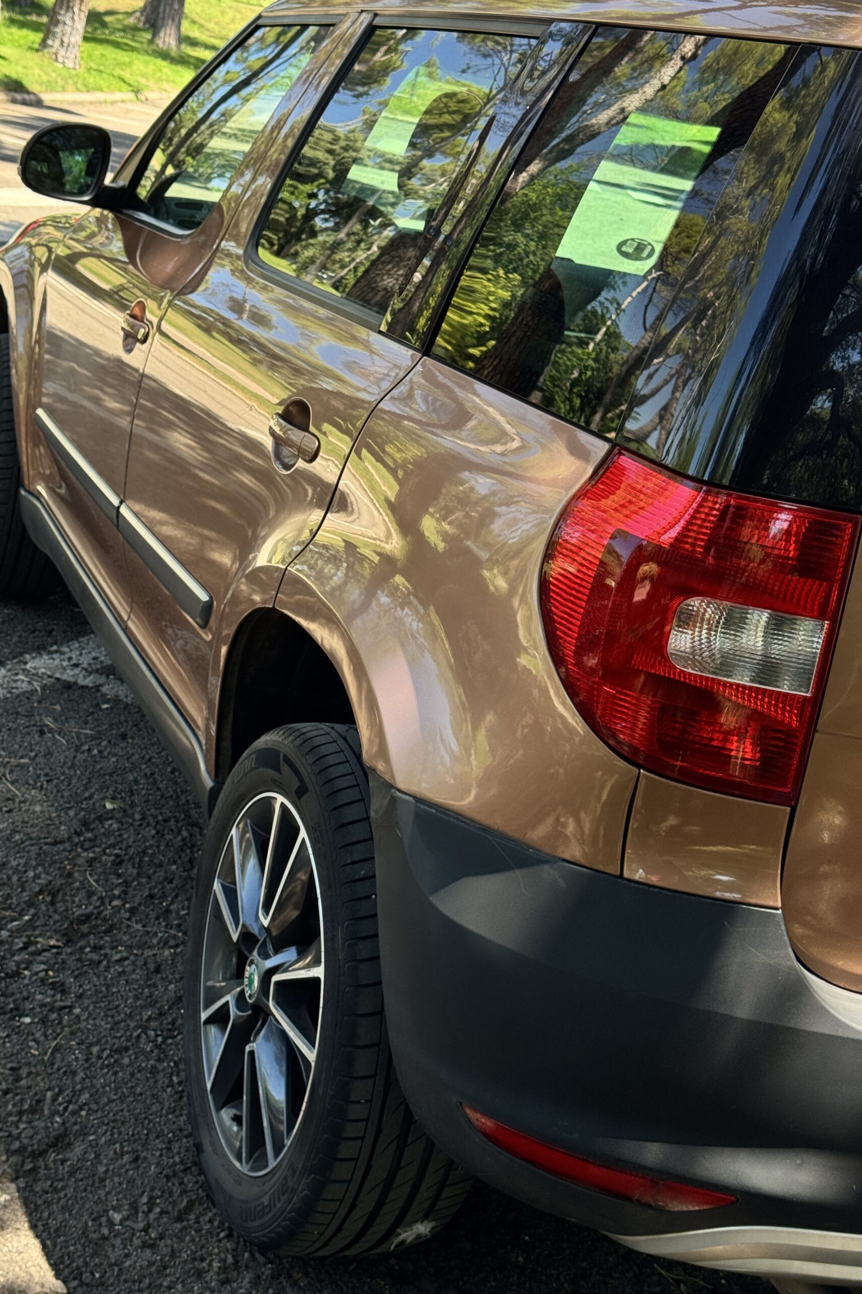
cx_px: 387
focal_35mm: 50
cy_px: 648
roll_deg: -13.0
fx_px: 1796
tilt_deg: -15.4
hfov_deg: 27.0
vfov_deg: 39.6
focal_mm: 6.76
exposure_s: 1/510
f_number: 1.78
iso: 64
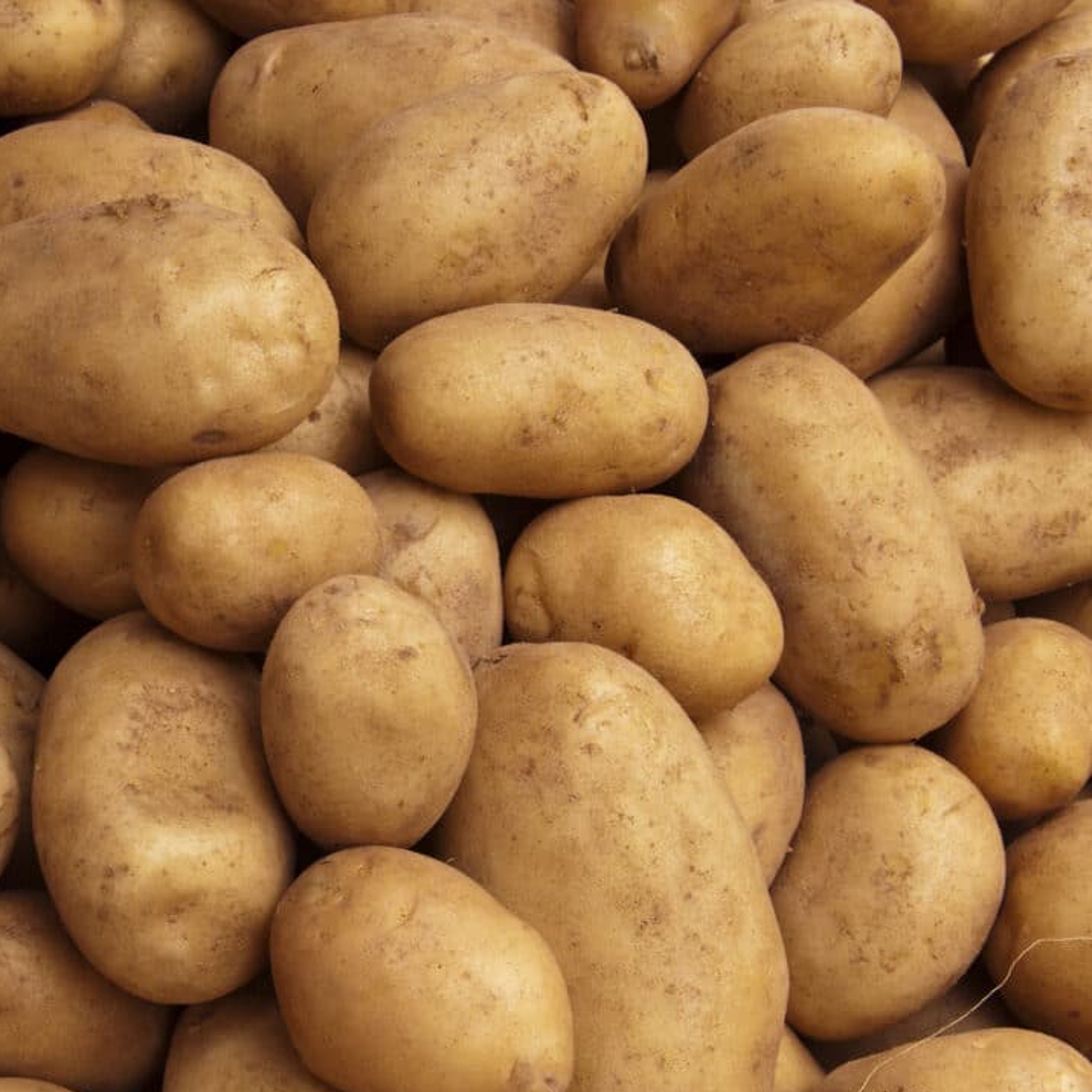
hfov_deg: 21.2
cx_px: 284
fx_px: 2891
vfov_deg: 21.4
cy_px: 548
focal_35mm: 81
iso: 250
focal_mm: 42
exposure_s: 1/160
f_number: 10
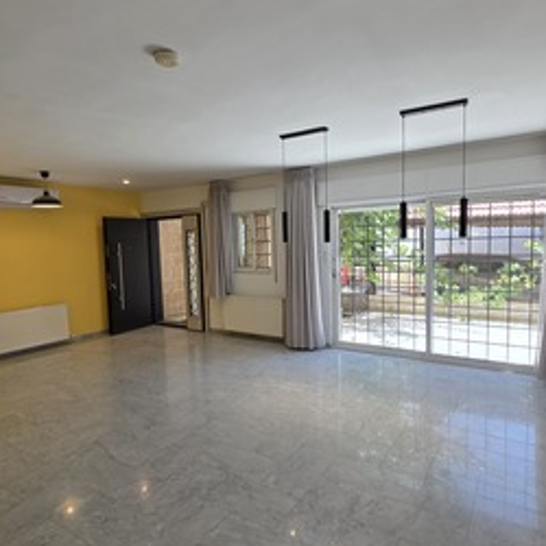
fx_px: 375
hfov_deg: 72.1
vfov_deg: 72.1
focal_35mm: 21
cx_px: 265
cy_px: 283
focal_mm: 2.2
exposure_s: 1/100
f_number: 1.9
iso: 20
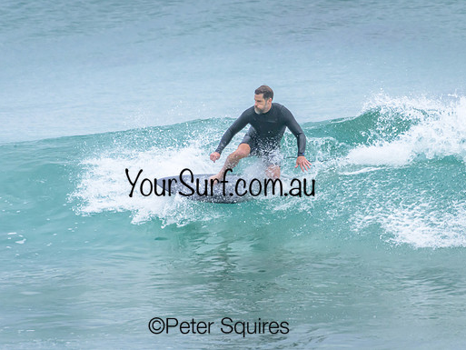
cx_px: 219
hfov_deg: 2.0
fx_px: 13169
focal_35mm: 978
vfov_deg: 1.5
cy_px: 175
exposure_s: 1/2000
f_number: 11
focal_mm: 900
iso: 3600
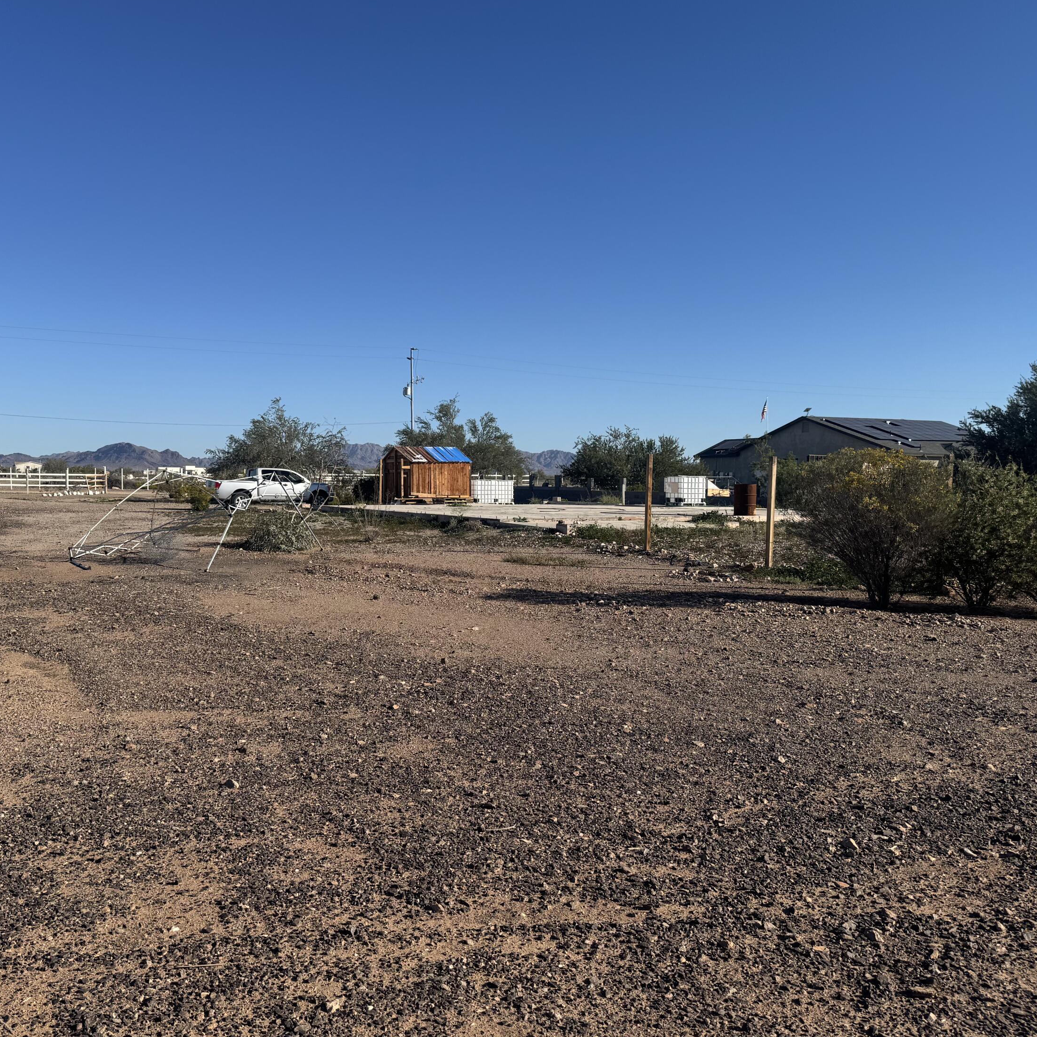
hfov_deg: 55.1
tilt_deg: -3.5
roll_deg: +0.1
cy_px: 517
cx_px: 405
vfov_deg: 55.6
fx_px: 983
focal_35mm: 29
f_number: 1.78
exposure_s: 1/5348
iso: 80
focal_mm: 6.76
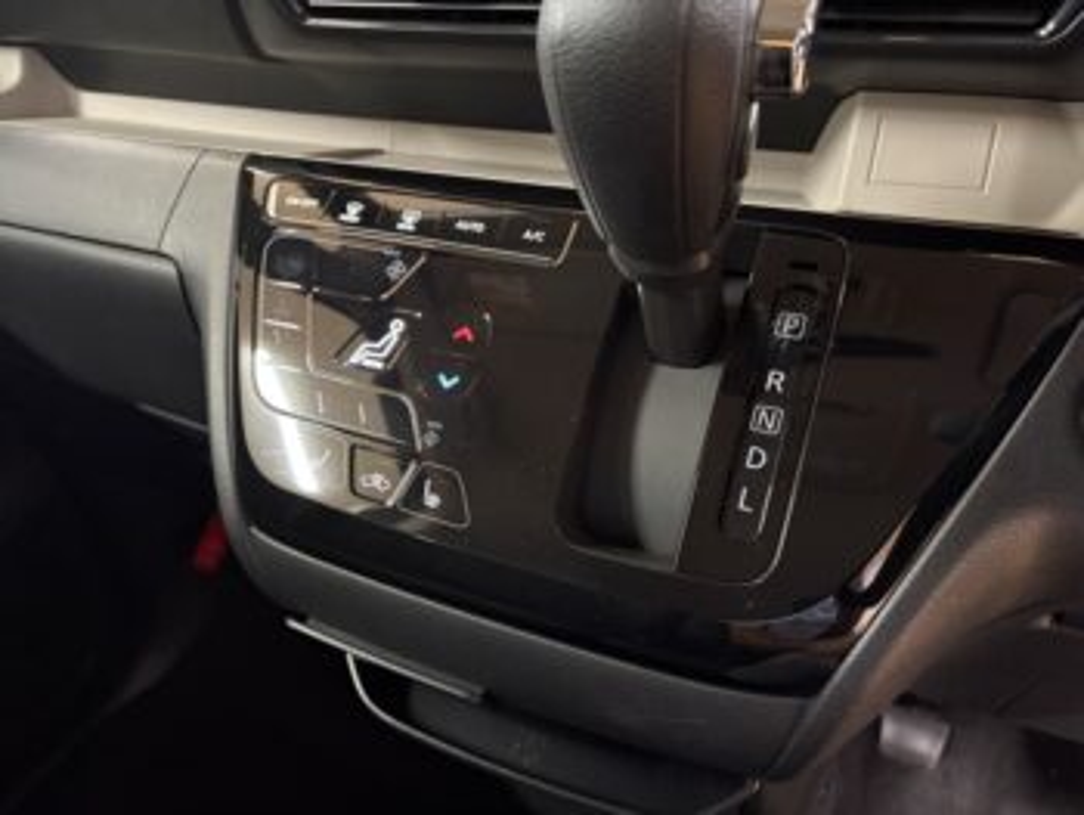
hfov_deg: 67.3
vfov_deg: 53.1
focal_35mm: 26
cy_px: 408
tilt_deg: -36.0
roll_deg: +5.2
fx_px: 815
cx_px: 542
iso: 640
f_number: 1.6
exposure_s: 1/25
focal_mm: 5.96
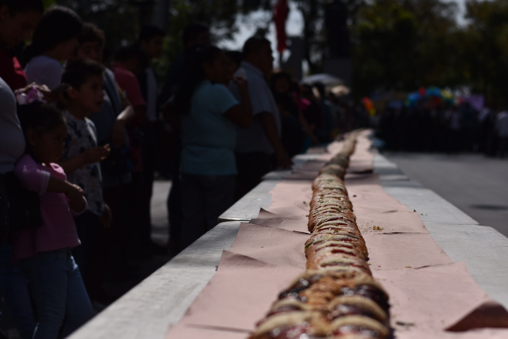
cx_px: 254
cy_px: 170
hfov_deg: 27.0
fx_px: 1059
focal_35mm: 75
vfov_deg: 18.2
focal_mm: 50
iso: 100
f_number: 3.2
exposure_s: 1/8000
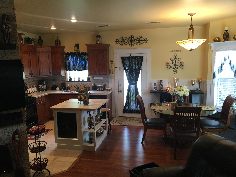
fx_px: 198
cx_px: 118
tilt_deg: -8.7
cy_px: 88
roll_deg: +1.0
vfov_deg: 48.2
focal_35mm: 29
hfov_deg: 61.7
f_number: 2.2
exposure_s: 1/30
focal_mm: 4.15
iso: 125
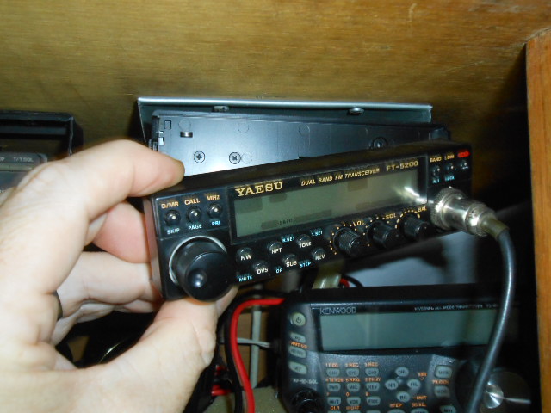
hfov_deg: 54.0
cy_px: 206
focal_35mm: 34
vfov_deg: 41.8
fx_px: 541
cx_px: 276
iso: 400
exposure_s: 1/1.3
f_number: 12.5
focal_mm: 6
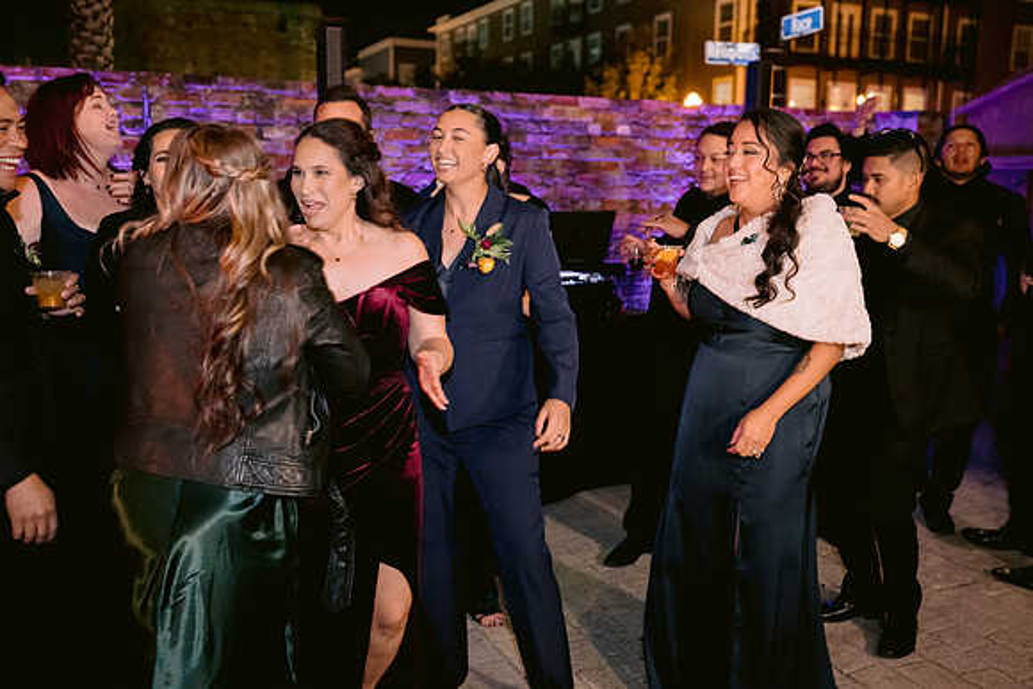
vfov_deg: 37.9
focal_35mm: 35
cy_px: 344
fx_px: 1004
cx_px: 516
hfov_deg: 54.4
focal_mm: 35
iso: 3200
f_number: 2.8
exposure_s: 1/100
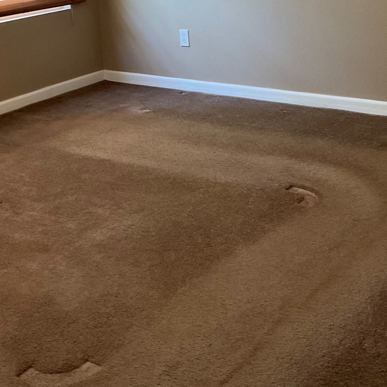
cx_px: 147
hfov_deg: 29.0
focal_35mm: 59
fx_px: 746
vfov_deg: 28.0
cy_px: 40
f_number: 1.8
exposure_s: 1/40
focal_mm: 3
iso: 320
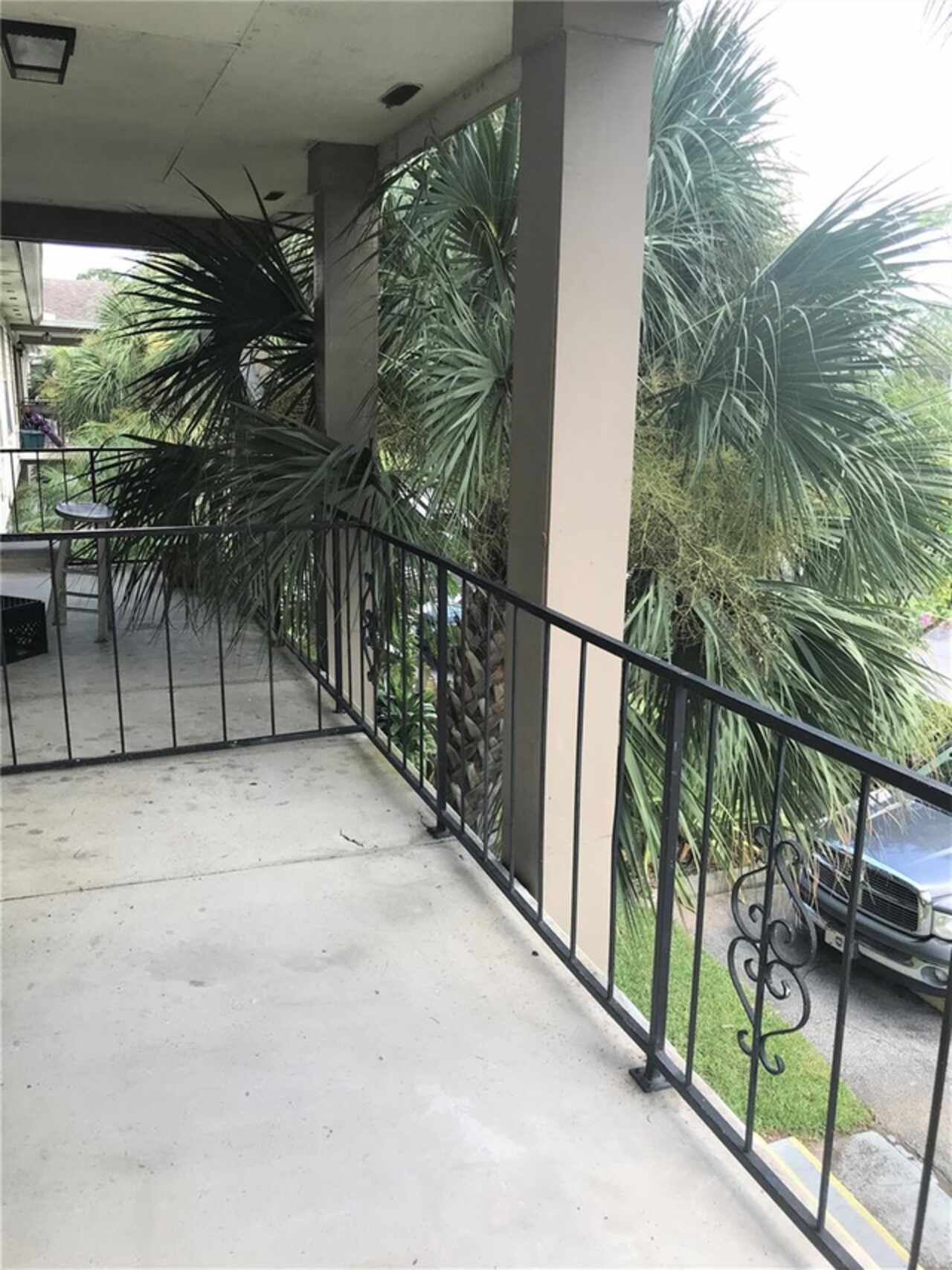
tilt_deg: -11.8
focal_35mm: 28
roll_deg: -1.6
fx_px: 1026
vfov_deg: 63.4
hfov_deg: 49.8
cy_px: 635
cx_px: 476
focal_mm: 3.99
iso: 20
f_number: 1.8
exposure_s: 1/313
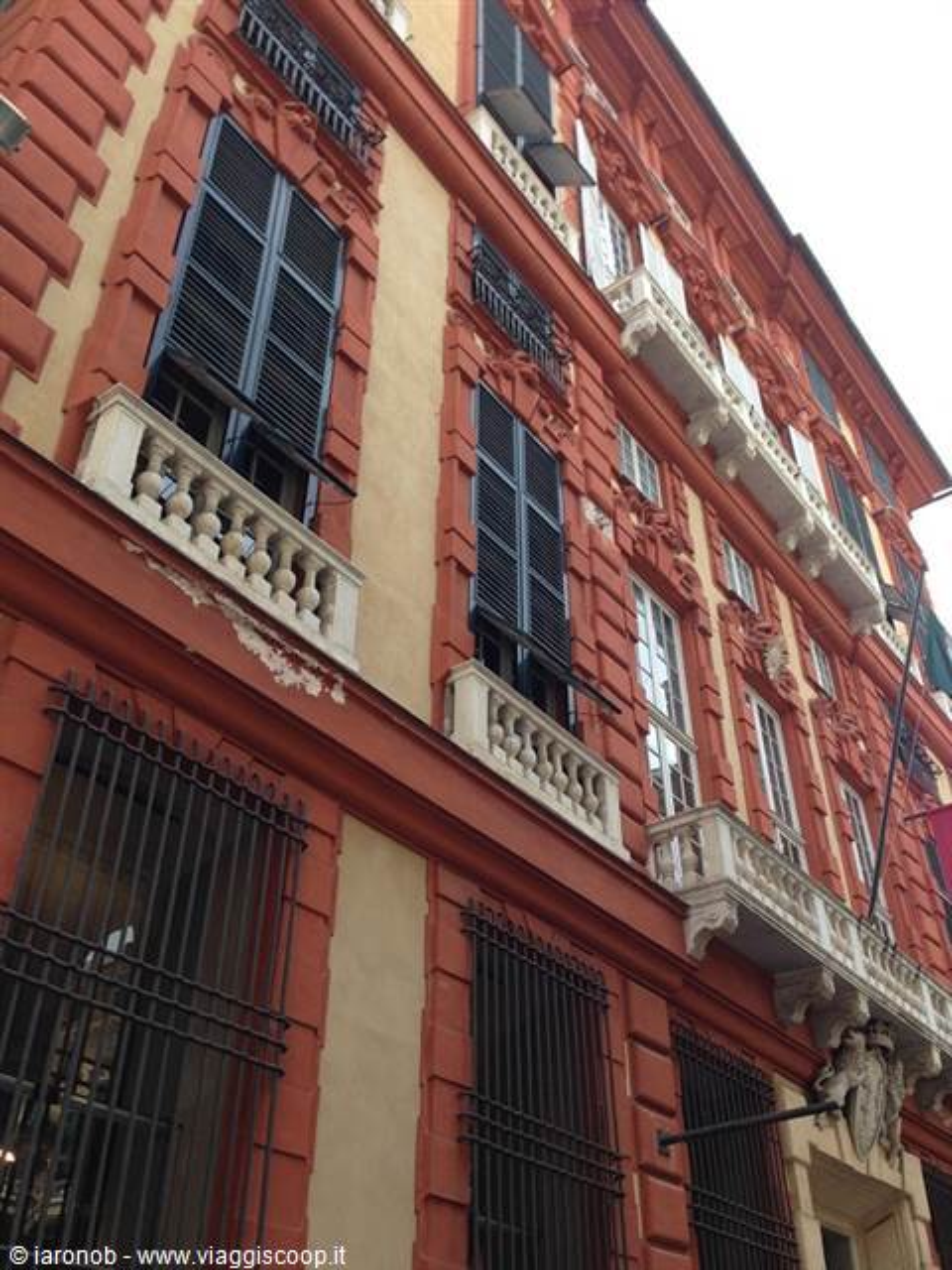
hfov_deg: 42.9
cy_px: 635
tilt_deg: +38.9
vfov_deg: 55.4
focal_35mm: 33
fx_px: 1210
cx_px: 476
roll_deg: -1.7
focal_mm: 4.12
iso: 50
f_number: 2.4
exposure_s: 1/317
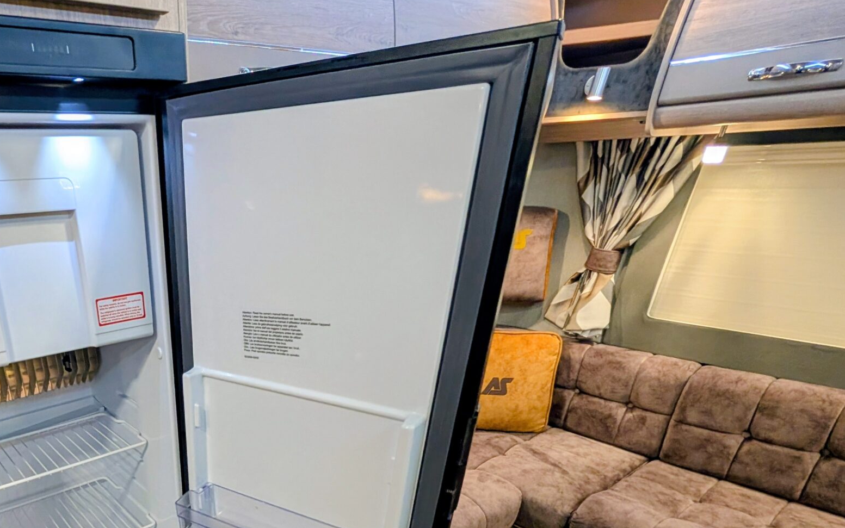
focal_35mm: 21
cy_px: 458
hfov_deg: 75.7
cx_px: 201
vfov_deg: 51.7
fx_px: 484
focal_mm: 2.02
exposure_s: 1/56.5
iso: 204
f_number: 1.7
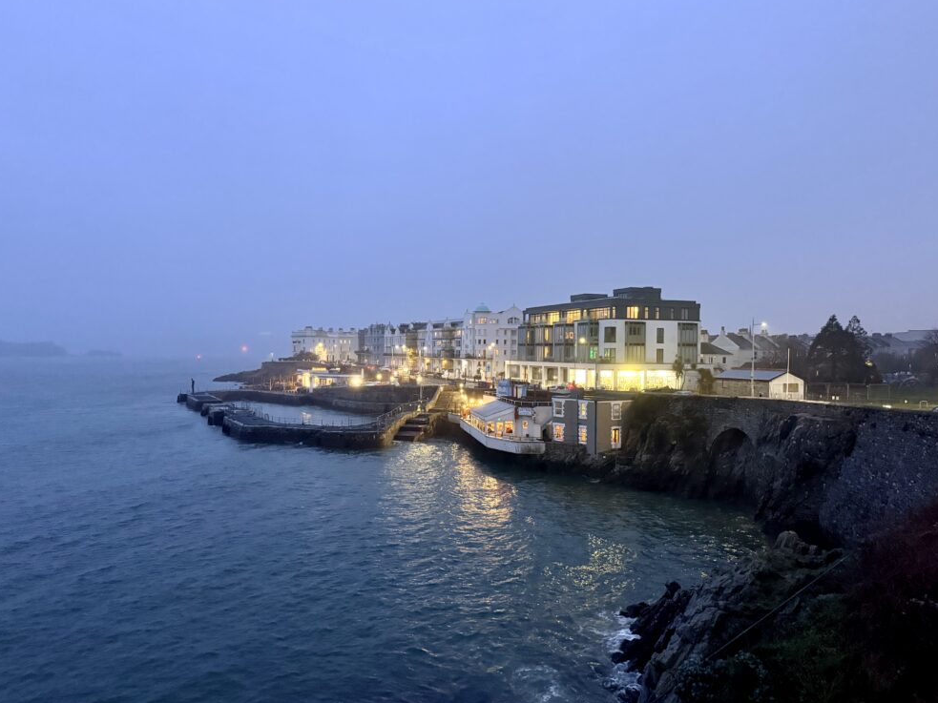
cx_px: 452
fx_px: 677
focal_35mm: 25
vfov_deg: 54.9
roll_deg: -0.3
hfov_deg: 69.4
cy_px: 354
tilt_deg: +0.4
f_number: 1.78
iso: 1000
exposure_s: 1/30
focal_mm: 6.76
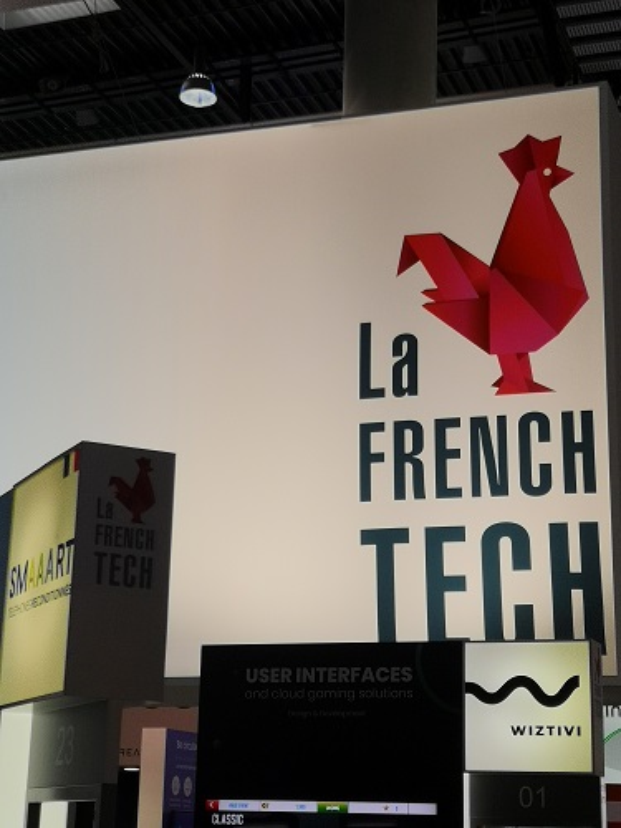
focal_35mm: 65
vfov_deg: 29.8
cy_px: 414
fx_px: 1555
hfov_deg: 22.6
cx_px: 310
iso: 50
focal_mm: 3.95
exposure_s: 1/285
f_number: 1.8
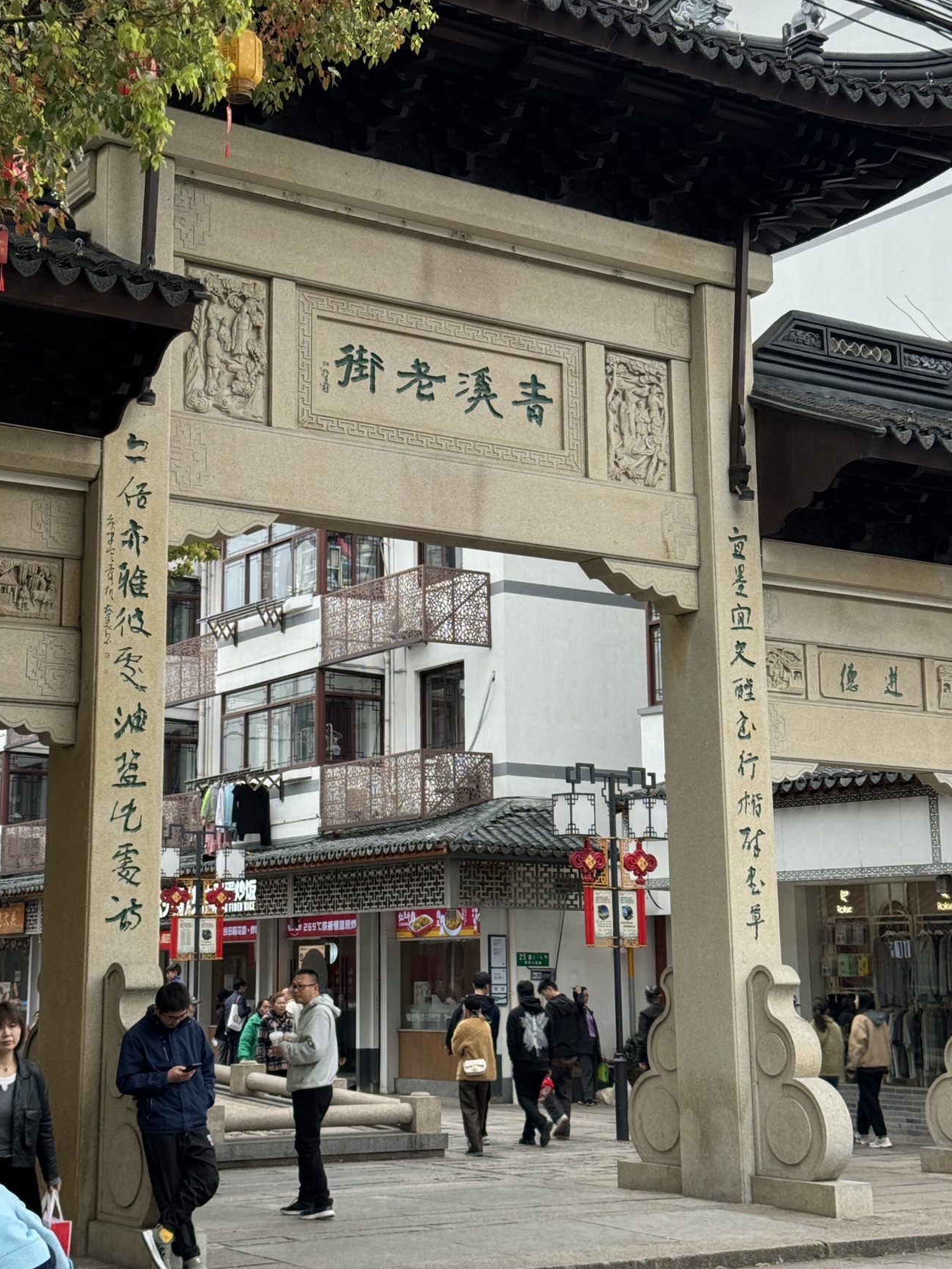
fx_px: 2053
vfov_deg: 34.3
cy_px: 565
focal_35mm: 56
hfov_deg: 26.1
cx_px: 409
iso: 64
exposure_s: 1/1172
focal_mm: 6.86
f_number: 1.78
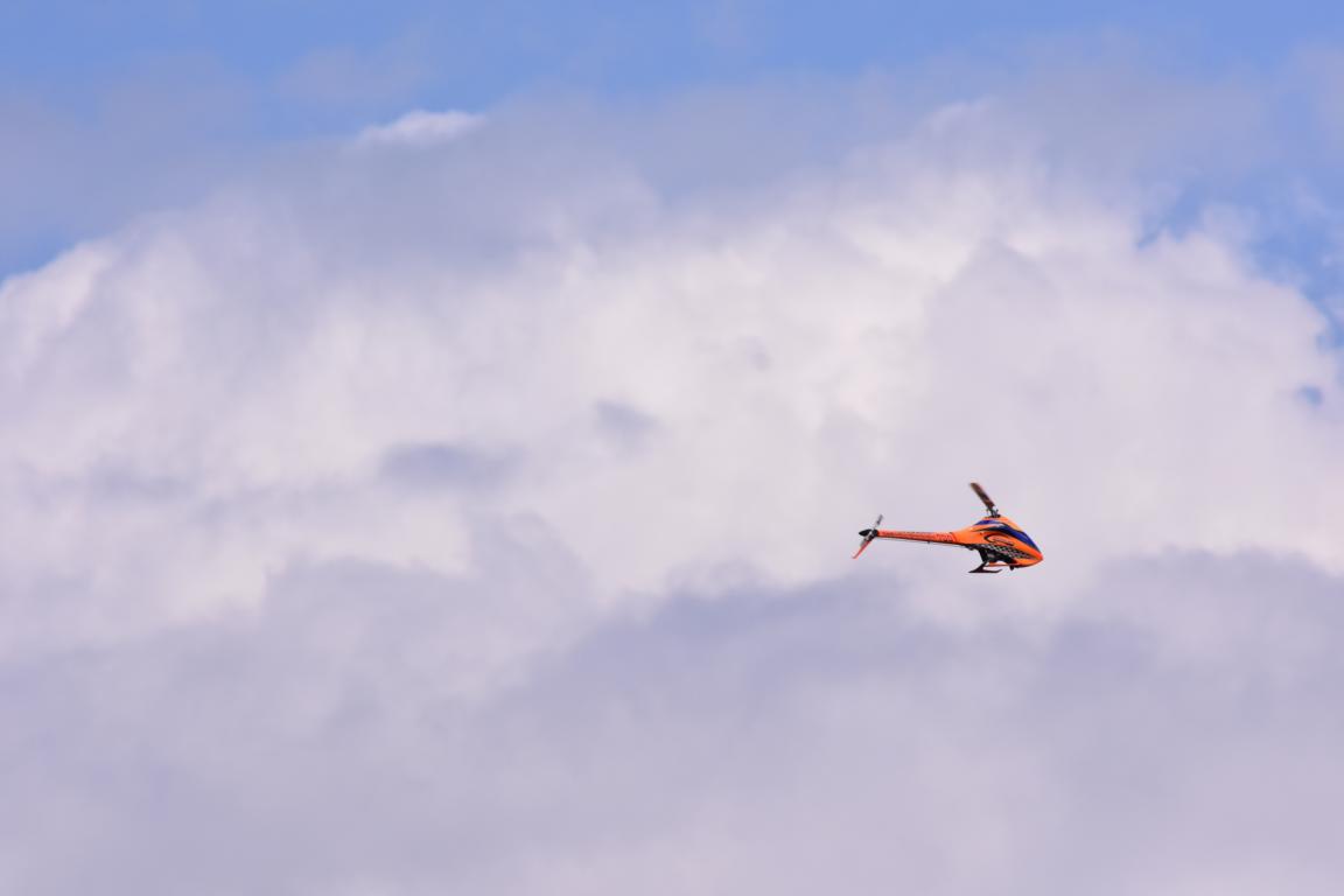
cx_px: 672
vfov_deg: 3.1
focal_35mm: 450
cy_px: 448
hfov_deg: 4.6
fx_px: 16799
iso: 720
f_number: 8
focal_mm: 300
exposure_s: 1/4000
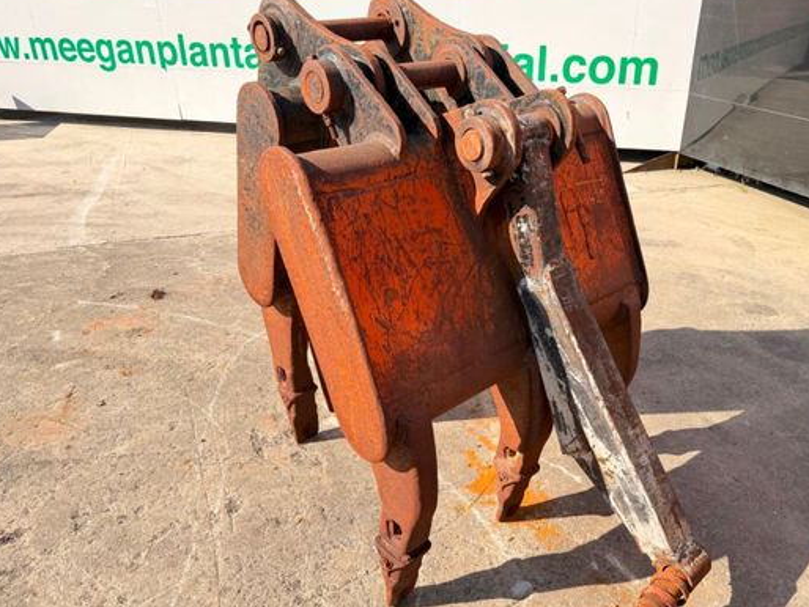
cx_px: 464
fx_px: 655
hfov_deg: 63.1
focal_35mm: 28
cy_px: 307
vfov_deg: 49.8
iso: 100
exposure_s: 1/1361
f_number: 1.78
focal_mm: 6.76
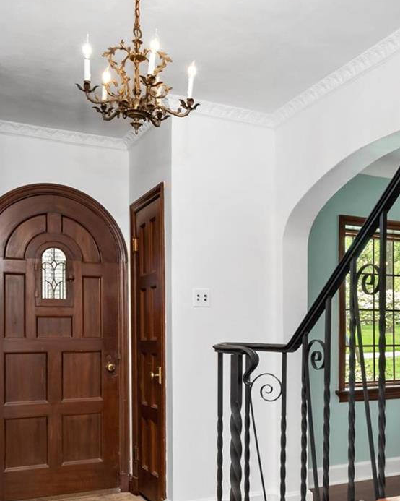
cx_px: 243
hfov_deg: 38.0
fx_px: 577
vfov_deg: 46.0
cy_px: 341
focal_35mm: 39
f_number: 8
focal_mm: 9
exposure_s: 1/2
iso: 400
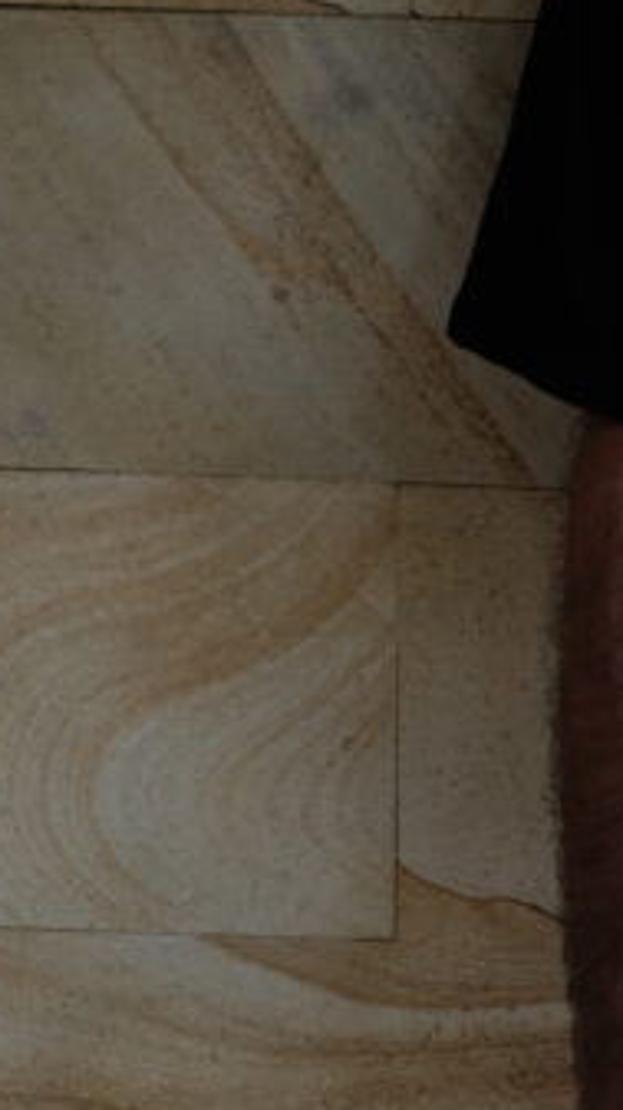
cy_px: -43
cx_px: 1223
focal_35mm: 168
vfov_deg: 12.6
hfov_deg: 7.0
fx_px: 4945
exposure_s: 1/200
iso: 320
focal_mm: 30.2
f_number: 3.6
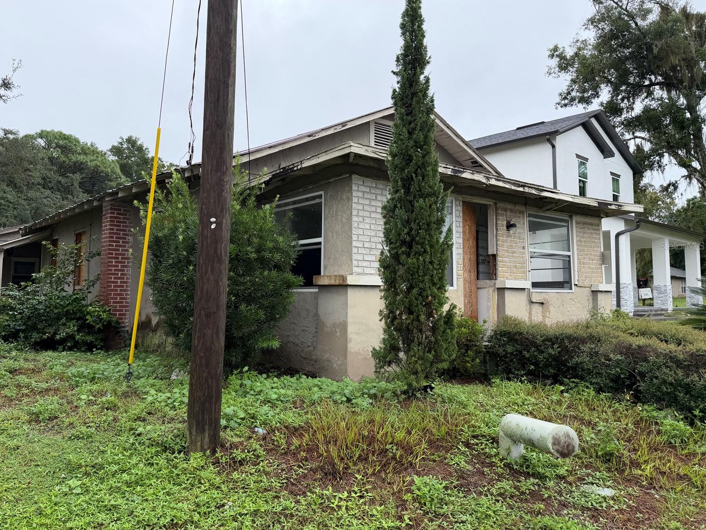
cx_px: 309
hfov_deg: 65.1
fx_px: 551
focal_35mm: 27
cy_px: 245
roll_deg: -0.1
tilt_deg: +5.7
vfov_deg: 51.3
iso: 80
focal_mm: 6.76
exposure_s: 1/1106
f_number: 1.78
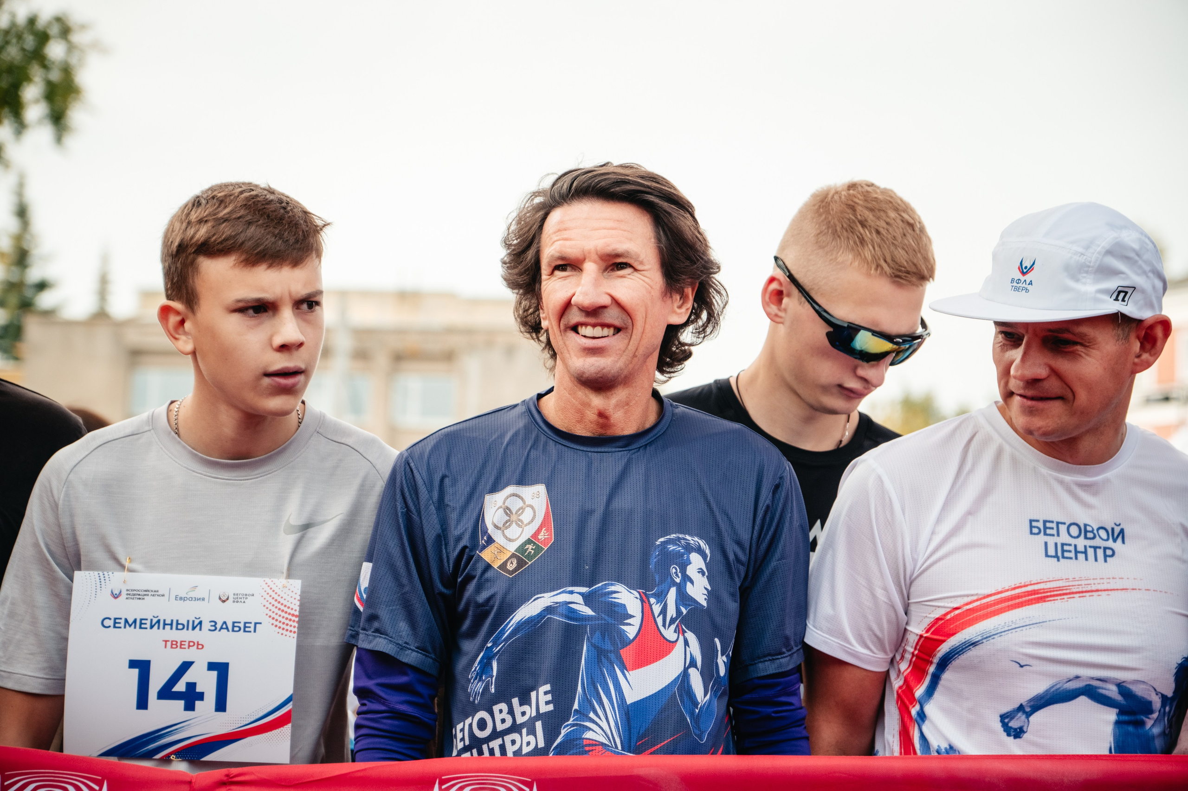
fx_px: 3464
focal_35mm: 105
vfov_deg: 13.0
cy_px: 396
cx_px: 594
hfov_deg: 19.5
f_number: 4
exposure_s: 1/800
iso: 320
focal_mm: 70
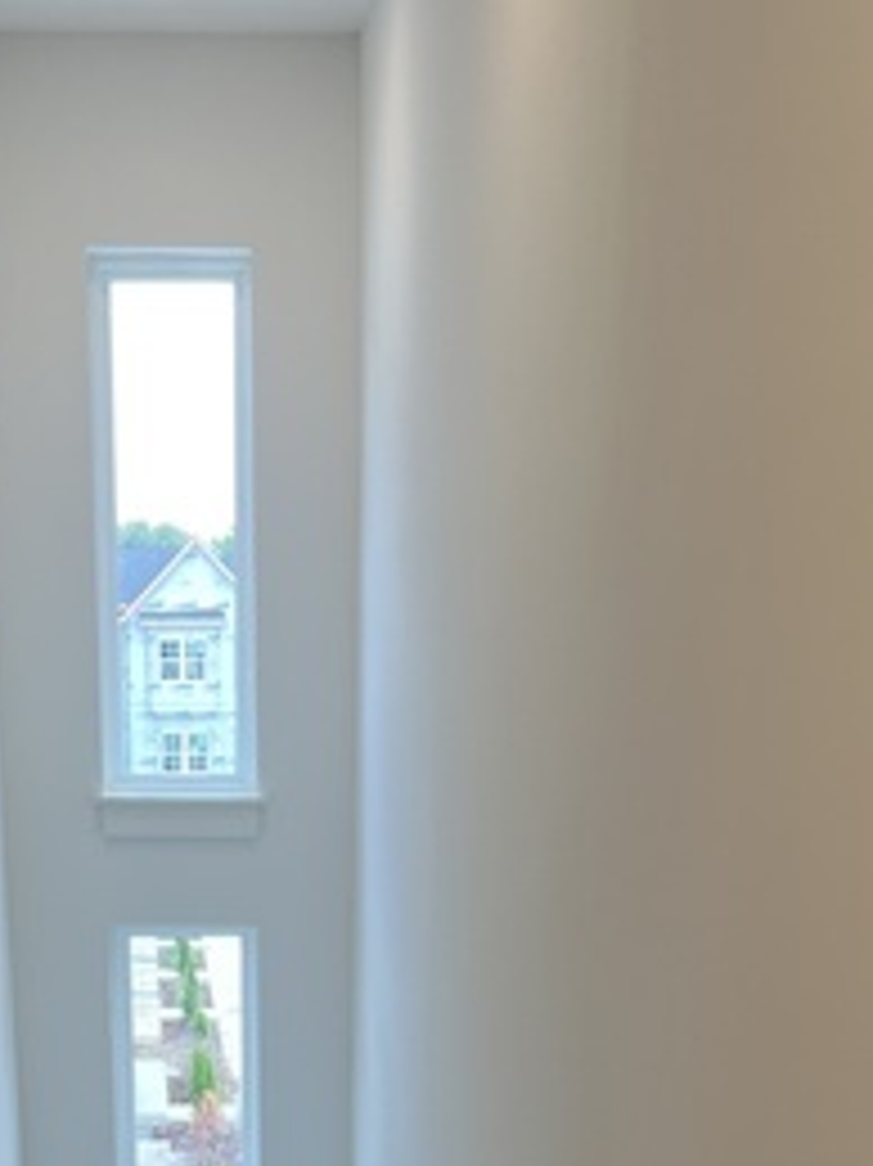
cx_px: 270
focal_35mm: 67
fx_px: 2255
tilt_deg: -20.1
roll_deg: -0.2
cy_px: 1492
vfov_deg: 25.3
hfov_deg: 21.8
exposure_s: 1/120
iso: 40
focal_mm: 5.7
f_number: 1.5
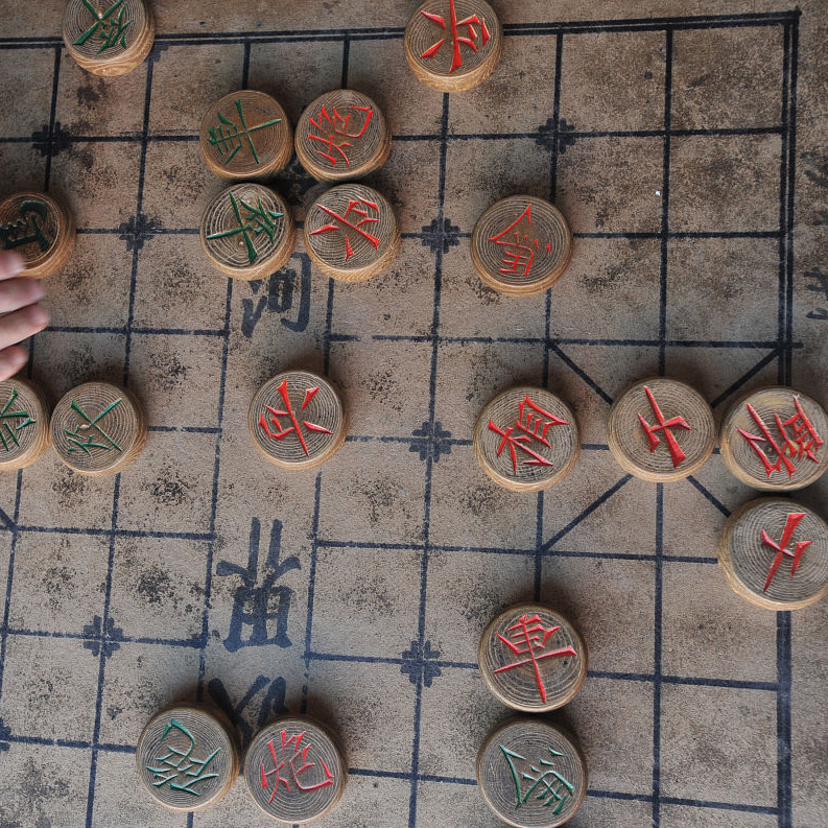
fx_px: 1218
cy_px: 415
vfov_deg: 37.6
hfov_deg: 37.3
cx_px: 304
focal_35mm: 45
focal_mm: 35
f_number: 5.6
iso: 800
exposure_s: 1/200
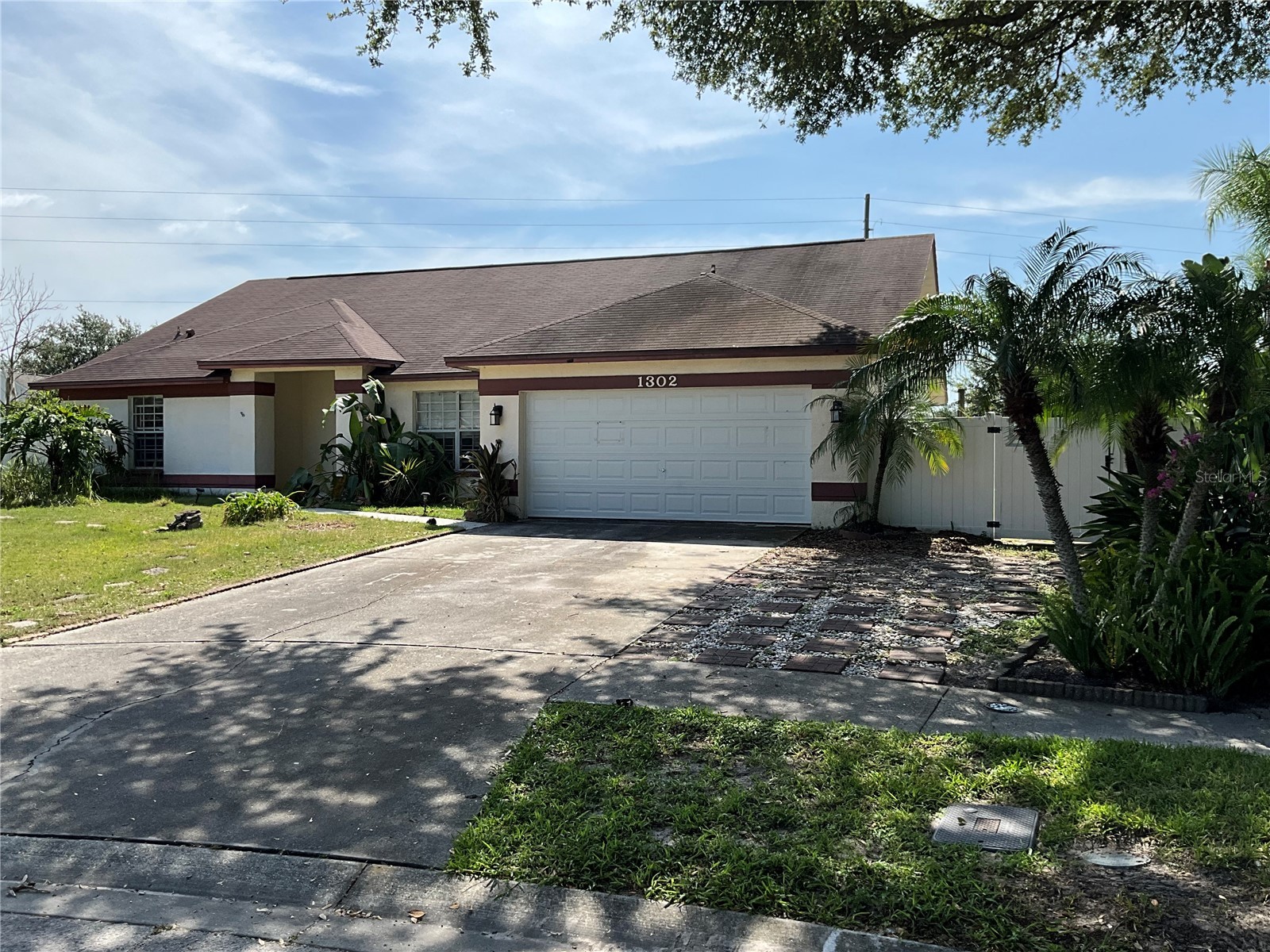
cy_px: 476
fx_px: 1064
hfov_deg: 61.7
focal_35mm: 29
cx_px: 635
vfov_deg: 48.2
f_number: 1.8
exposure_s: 1/2538
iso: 25
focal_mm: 3
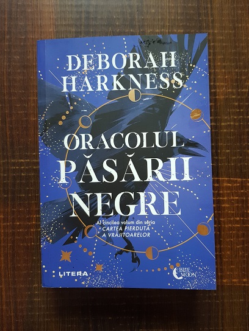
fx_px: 249
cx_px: 124
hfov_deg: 53.1
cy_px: 166
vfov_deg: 67.3
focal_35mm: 26
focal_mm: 4.3
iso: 200
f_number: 1.7
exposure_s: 1/13
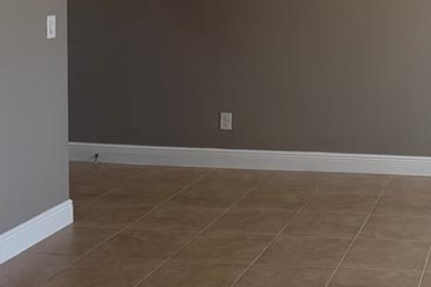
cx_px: 474
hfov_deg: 27.8
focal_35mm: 66
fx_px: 790
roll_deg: -2.3
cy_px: 37
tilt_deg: -4.9
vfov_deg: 20.3
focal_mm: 6.76
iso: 160
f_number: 1.78
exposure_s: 1/232
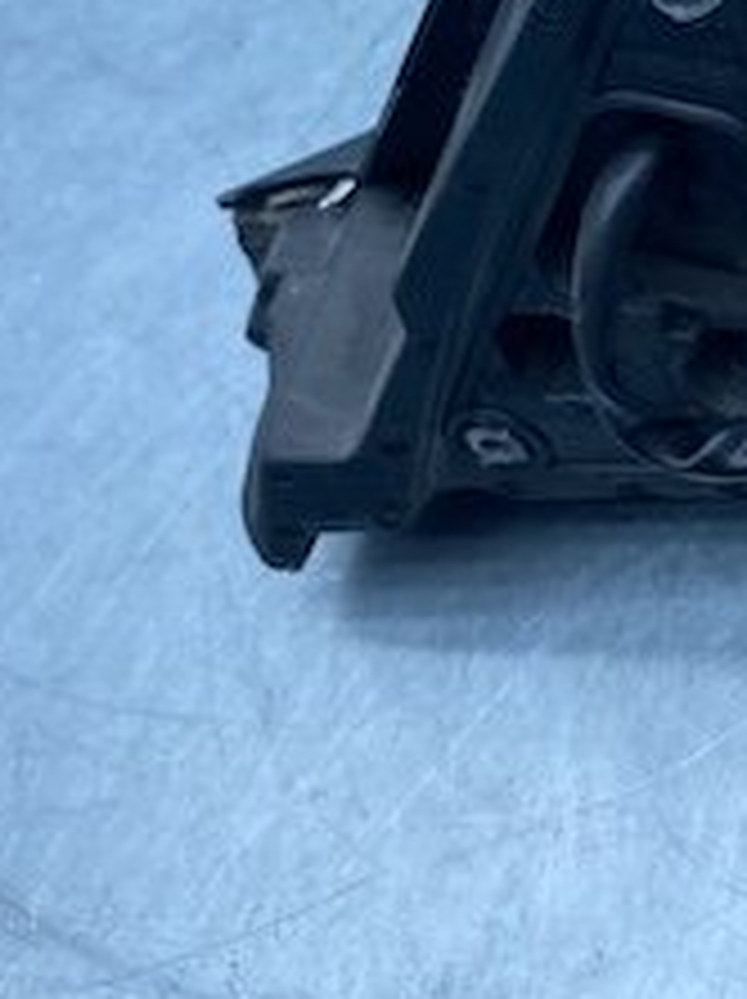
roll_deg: +28.7
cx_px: 904
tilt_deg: -41.3
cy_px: -176
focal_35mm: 75
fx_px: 2162
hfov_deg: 18.5
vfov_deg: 23.9
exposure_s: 1/693
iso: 32
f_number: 1.8
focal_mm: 4.25
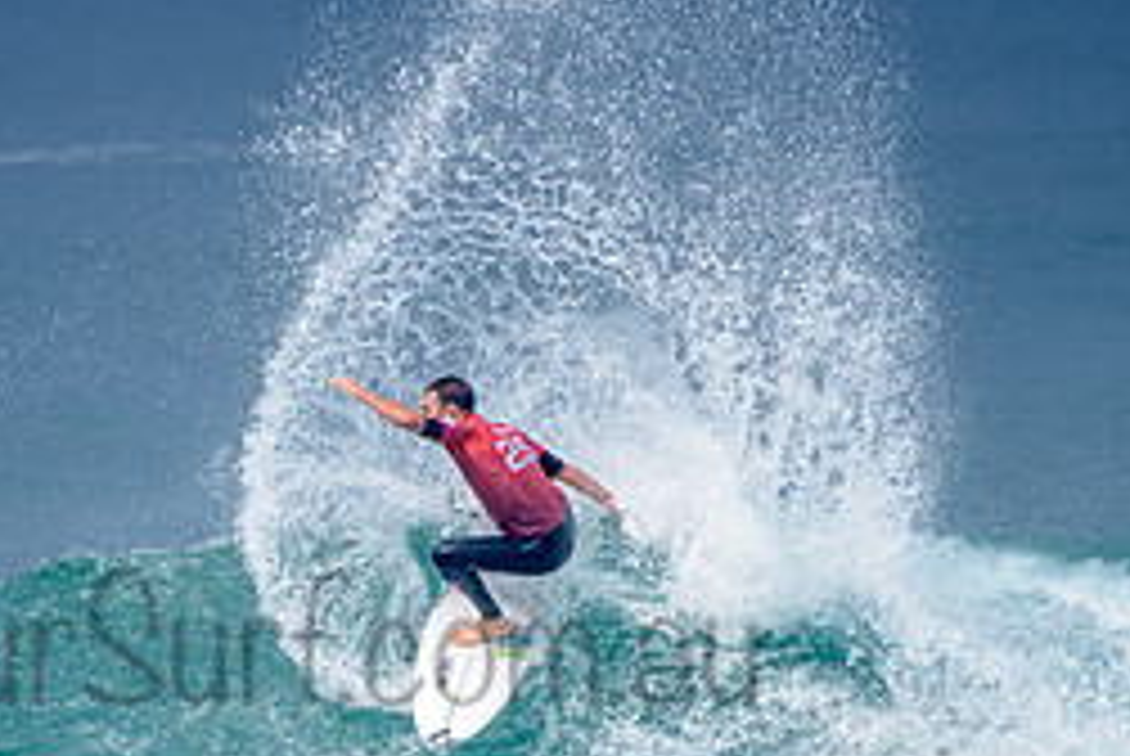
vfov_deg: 1.2
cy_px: 601
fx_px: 36264
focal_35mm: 1154
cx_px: 284
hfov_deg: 1.8
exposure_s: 1/2000
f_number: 5.6
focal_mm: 500
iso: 160
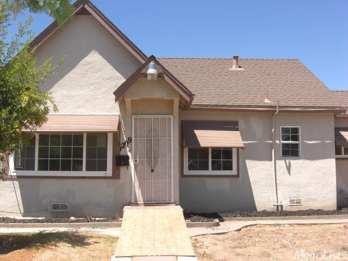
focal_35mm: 38
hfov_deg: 49.0
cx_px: 174
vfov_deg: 37.7
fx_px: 382
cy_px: 130
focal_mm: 7.9
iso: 80
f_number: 4
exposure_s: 1/400
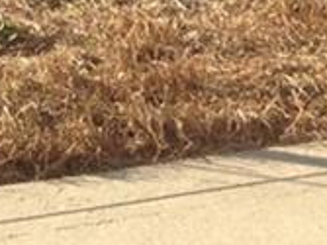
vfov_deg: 7.0
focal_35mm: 202
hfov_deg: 9.7
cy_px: -323
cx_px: 347
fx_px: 1907
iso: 25
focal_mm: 3.3
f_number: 2.4
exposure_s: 1/386
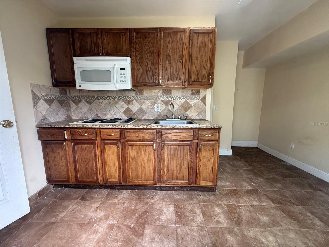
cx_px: 164
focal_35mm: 14
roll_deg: -0.4
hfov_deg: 102.1
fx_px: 133
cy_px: 124
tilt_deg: -8.0
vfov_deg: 85.7
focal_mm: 2.22
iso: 200
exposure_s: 1/99
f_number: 2.2
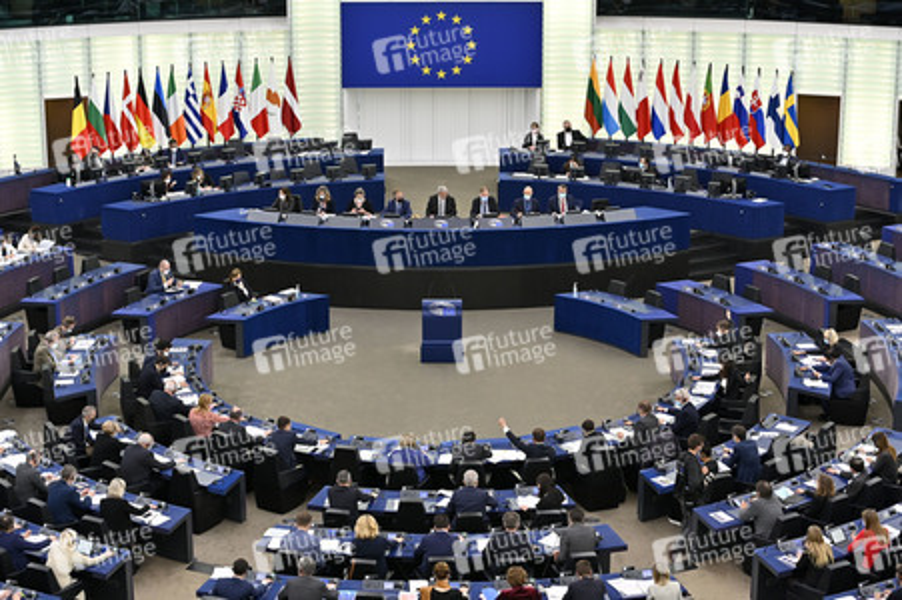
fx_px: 1753
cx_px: 451
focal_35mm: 70
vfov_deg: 19.4
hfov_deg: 28.9
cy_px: 300
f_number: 4
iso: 1600
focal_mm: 70
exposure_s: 1/320
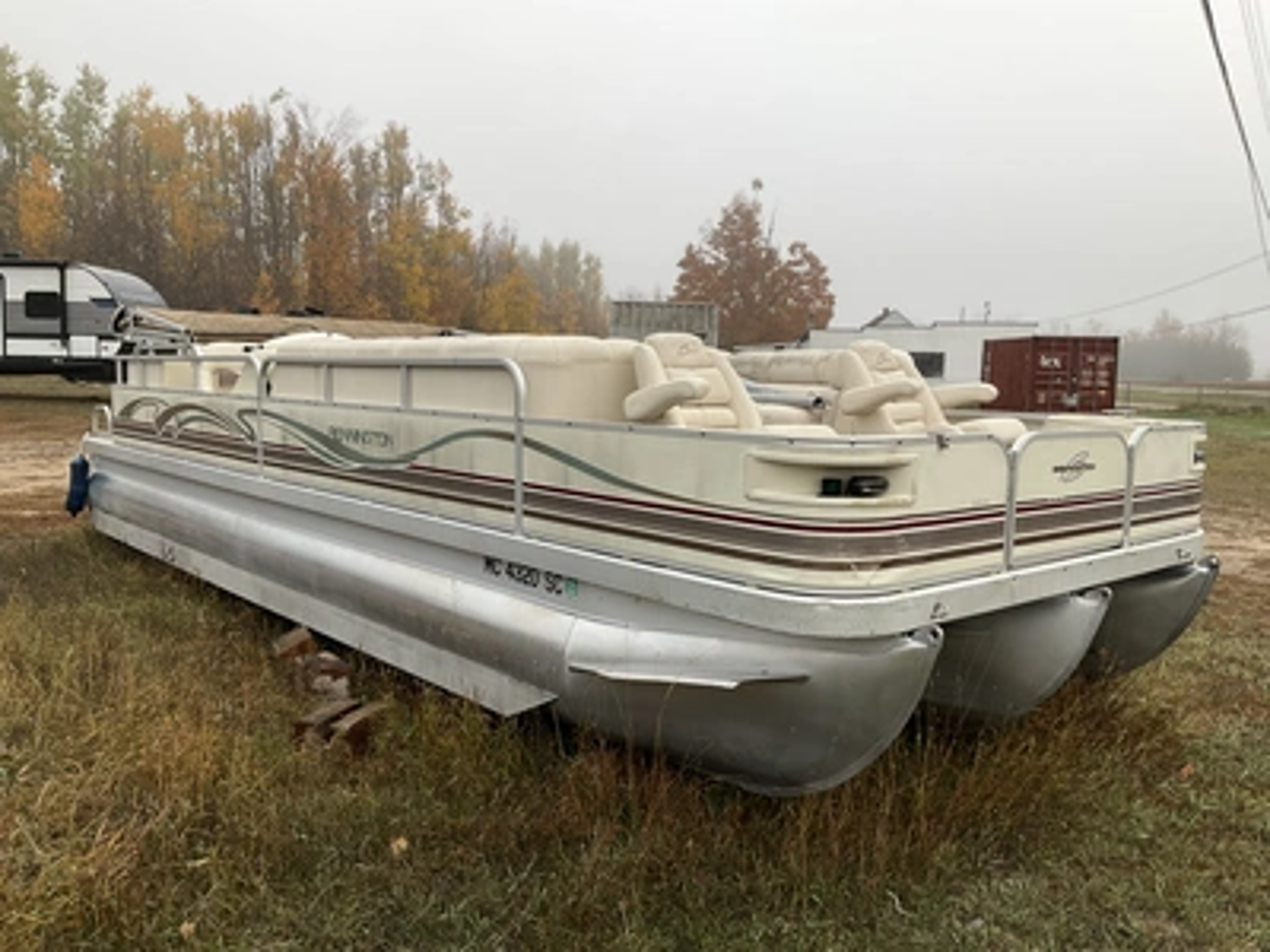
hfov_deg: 61.7
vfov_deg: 48.2
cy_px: 476
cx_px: 635
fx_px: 1064
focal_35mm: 29
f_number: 1.8
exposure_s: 1/177
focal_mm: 3
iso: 20
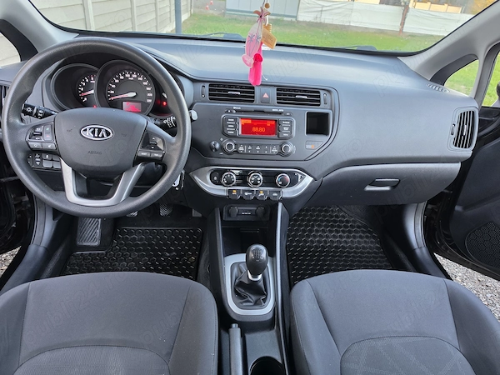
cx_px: 250
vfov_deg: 58.9
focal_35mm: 23
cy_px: 188
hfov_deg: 73.9
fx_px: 332
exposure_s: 1/100
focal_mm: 6.5
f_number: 1.4
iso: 100
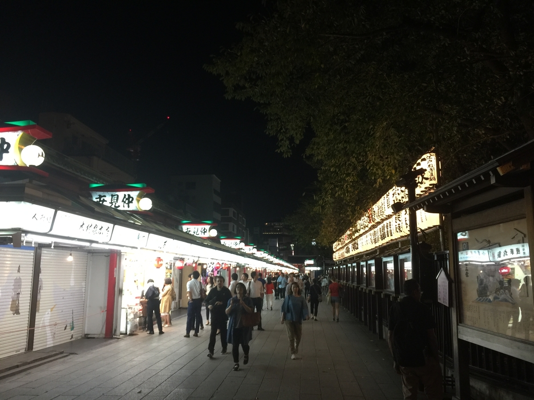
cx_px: 267
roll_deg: -1.8
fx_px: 447
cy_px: 200
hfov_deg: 61.7
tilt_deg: +9.4
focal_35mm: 29
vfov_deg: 48.2
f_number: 2.2
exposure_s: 1/15
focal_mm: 4.15
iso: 50
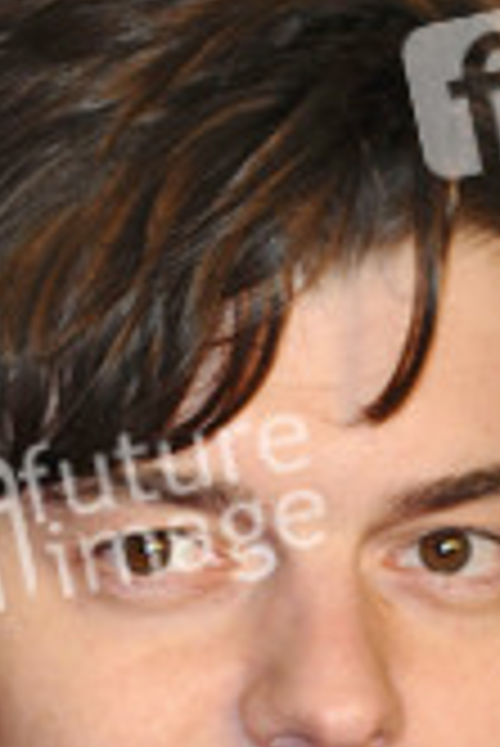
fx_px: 15030
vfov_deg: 2.8
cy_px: 747
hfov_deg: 1.9
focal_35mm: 723
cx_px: 227
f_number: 4
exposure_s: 1/200
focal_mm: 200
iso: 500
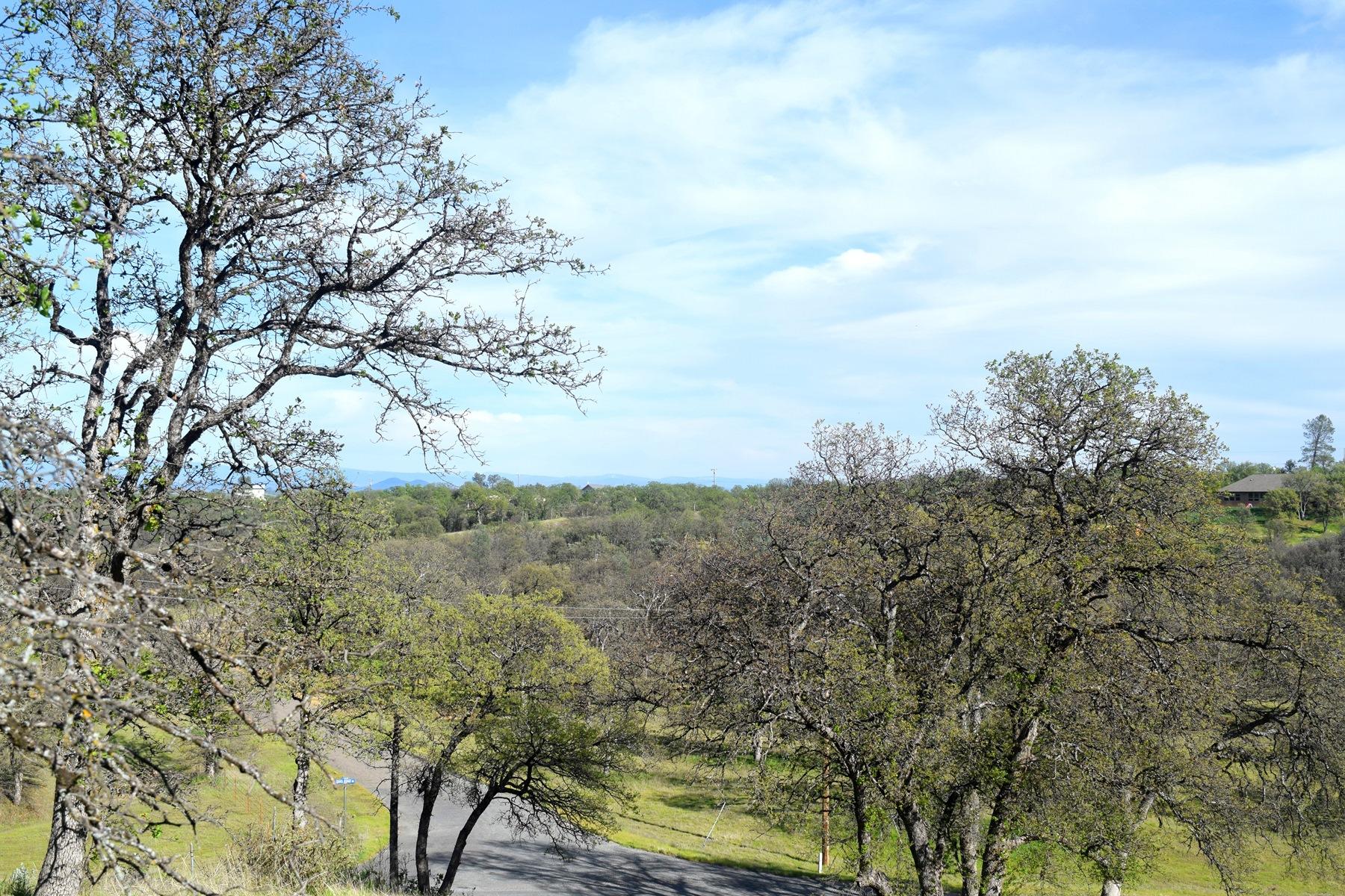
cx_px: 672
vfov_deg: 33.0
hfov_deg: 47.9
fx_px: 1513
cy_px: 448
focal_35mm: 40
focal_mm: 27
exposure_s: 1/400
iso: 200
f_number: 10
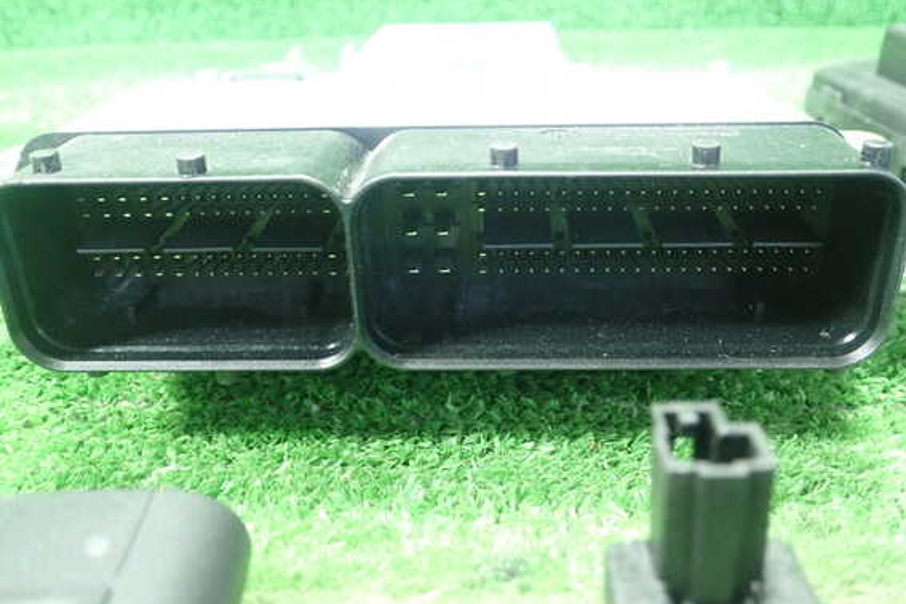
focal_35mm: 33
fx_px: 830
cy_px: 291
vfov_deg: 40.0
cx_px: 467
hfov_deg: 57.2
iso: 800
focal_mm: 5.5
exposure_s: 1/30
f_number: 2.3
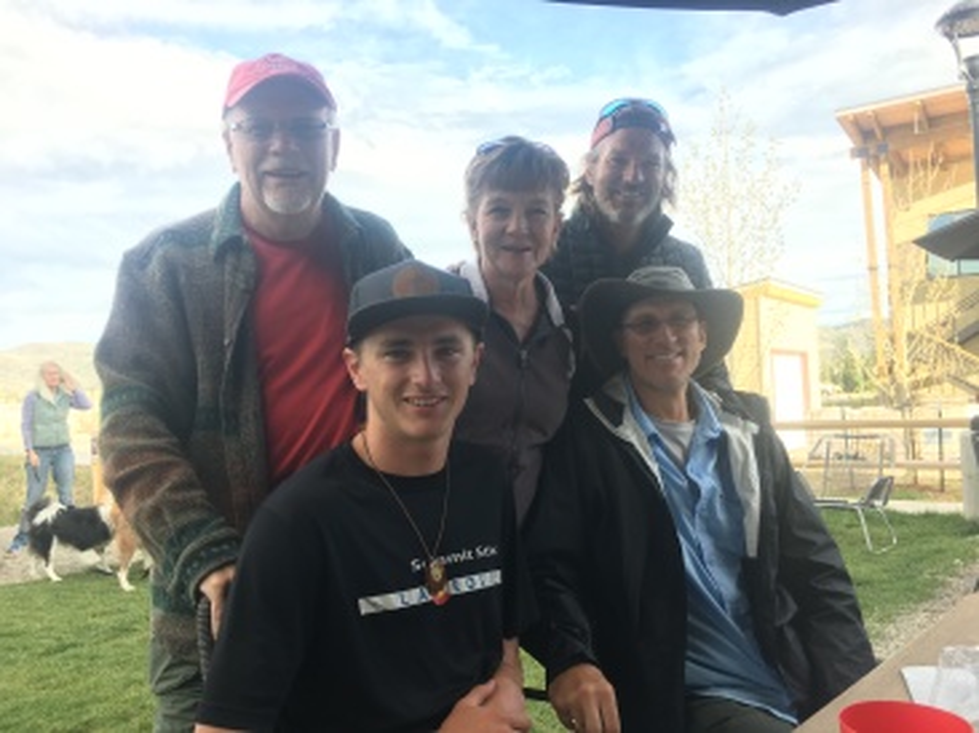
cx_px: 490
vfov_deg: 48.2
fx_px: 820
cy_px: 366
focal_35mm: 29
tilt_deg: +1.6
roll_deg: +3.9
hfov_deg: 61.7
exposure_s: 1/120
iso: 25
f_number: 2.2
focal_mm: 4.15
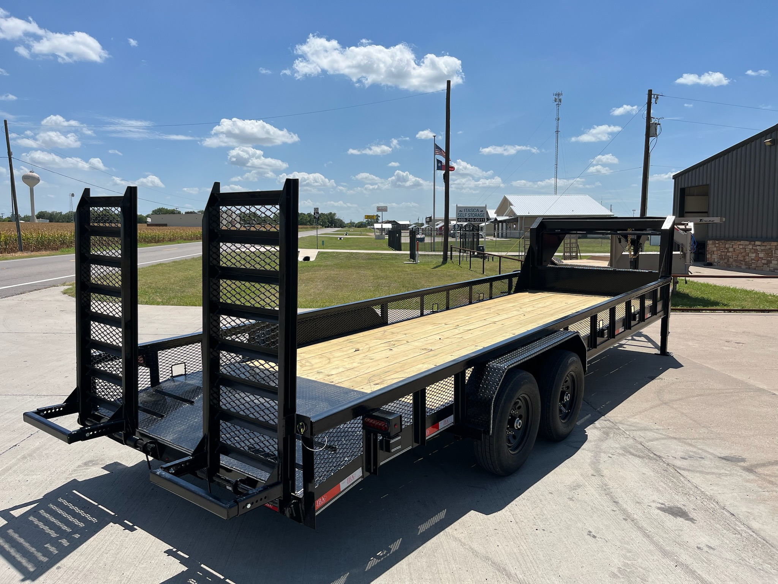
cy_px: 292
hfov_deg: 67.3
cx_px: 389
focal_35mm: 26
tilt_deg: -5.0
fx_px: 584
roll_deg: +0.1
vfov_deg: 53.1
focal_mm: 5.1
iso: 50
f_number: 1.6
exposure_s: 1/5319
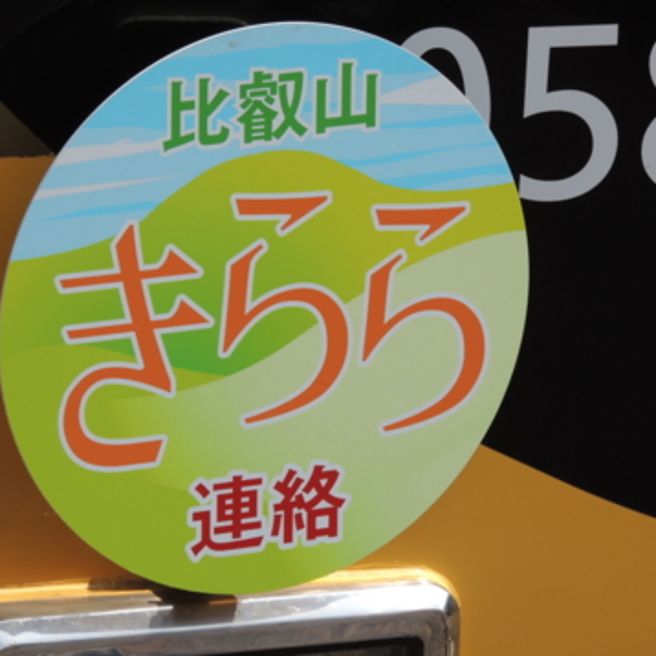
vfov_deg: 5.4
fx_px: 6990
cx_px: 260
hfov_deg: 5.4
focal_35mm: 326
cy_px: 328
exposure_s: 1/500
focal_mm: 49
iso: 100
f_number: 4.7
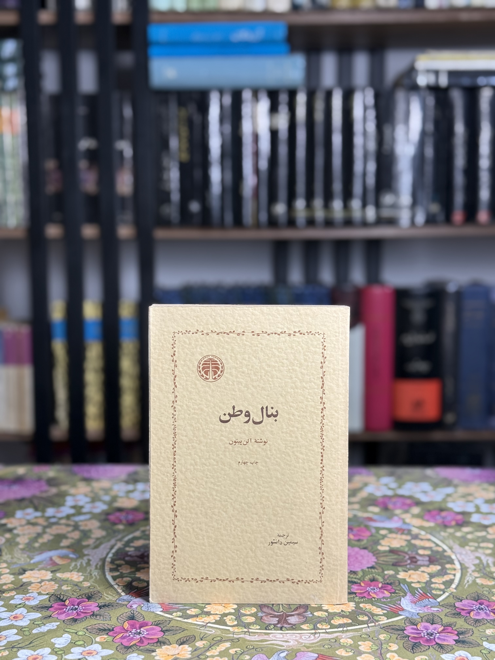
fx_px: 915
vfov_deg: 39.7
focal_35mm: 48
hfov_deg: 30.3
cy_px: 330
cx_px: 248
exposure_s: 1/100
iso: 80
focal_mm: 6.76
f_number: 1.78
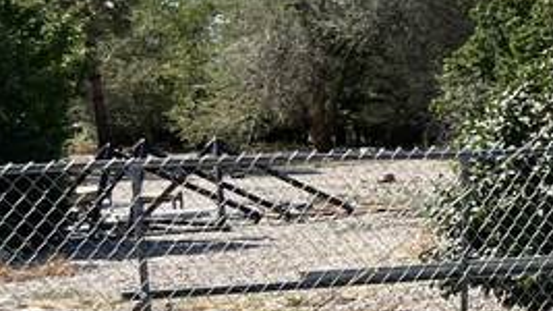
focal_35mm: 136
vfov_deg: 8.9
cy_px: 77
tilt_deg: +1.1
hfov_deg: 13.7
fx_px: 1994
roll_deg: +0.2
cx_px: 1073
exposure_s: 1/4444
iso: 50
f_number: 1.5
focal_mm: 5.7
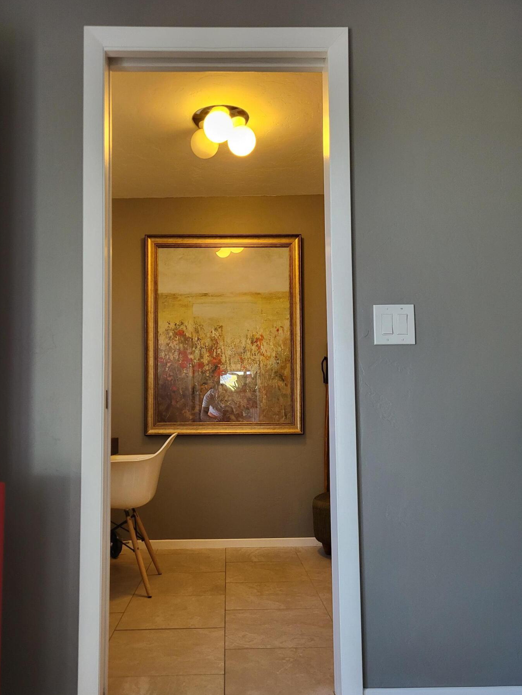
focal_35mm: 29
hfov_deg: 48.2
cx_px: 238
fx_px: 583
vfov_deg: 61.5
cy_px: 379
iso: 250
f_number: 1.8
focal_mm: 5.4
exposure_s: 1/120
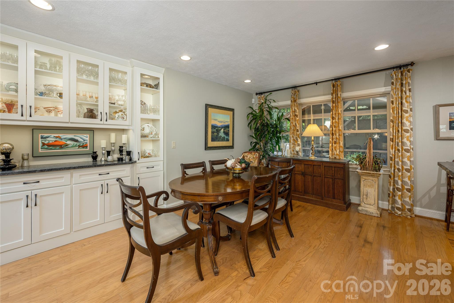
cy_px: 152
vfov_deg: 81.3
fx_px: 177
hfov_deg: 104.2
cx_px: 227
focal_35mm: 14
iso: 320
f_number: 7.1
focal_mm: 14
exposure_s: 1/200
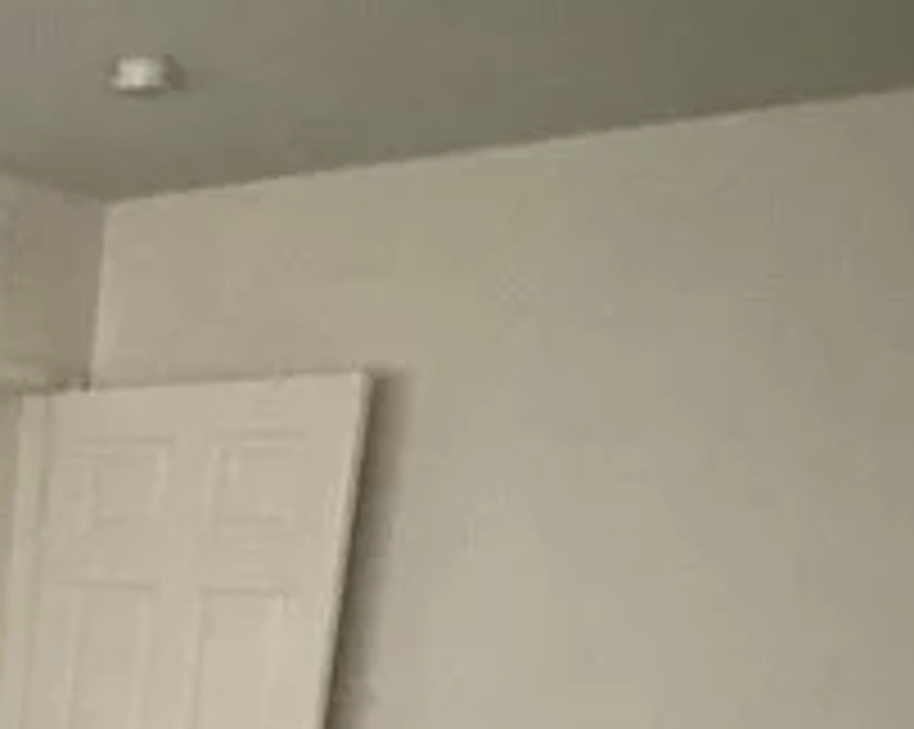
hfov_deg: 23.9
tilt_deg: -19.8
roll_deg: -2.1
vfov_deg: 18.3
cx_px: -297
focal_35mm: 69
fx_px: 1865
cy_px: 1242
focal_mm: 2.22
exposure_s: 1/49
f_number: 2.2
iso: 1250
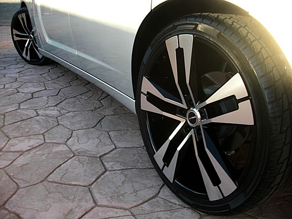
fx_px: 304
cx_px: 146
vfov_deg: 39.7
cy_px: 110
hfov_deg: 51.4
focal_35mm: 36
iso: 50
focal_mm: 6.3
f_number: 2.8
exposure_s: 1/60
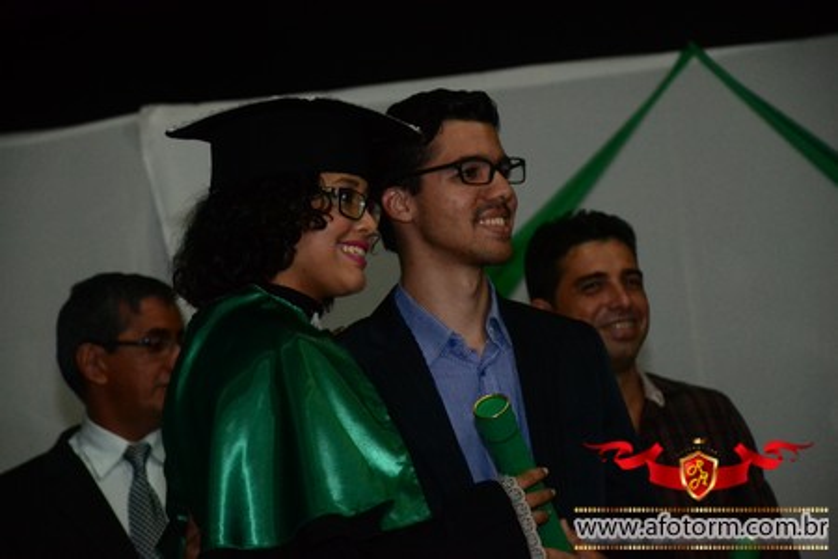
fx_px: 3666
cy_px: 280
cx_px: 419
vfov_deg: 8.7
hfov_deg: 13.0
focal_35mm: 158
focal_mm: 105
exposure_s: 1/80
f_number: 5.6
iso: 3200
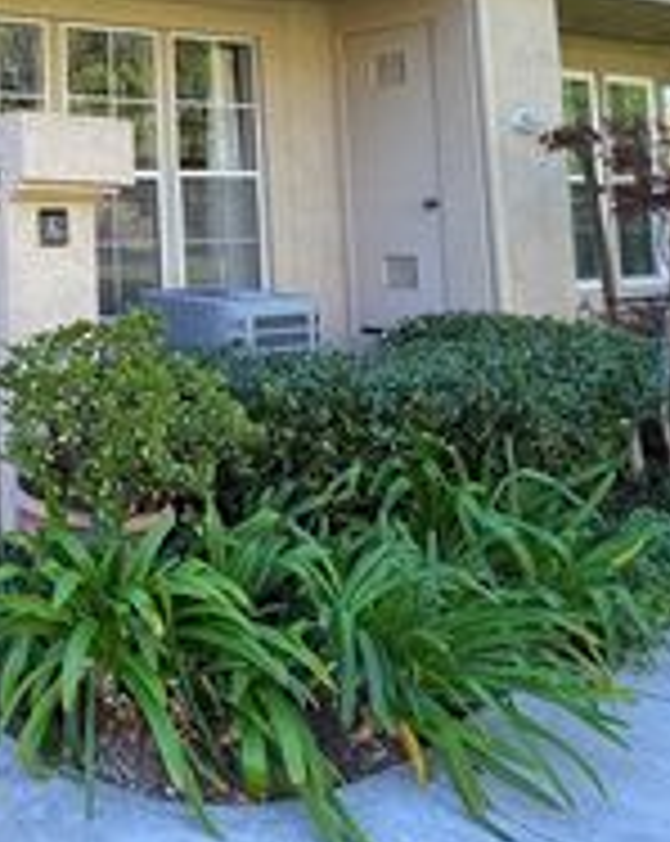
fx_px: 845
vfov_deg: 49.4
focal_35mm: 34
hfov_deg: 33.0
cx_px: -184
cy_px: 151
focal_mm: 1.57
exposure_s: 1/99
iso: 32
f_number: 1.8
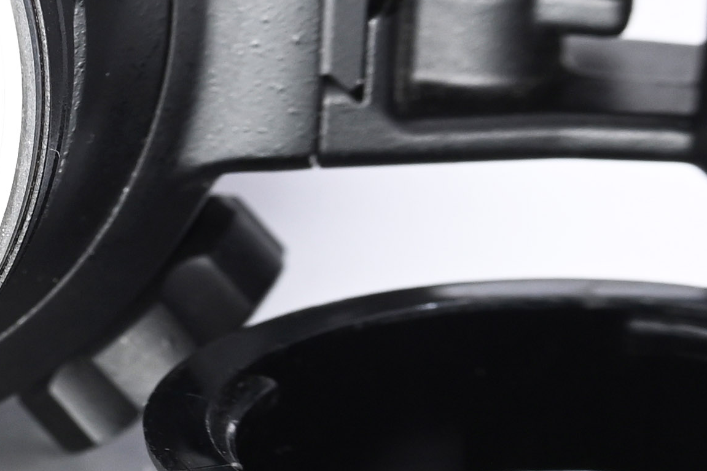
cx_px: -431
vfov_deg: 5.0
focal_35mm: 277
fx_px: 5439
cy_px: 236
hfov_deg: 7.3
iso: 500
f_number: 9
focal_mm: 54
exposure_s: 1/100
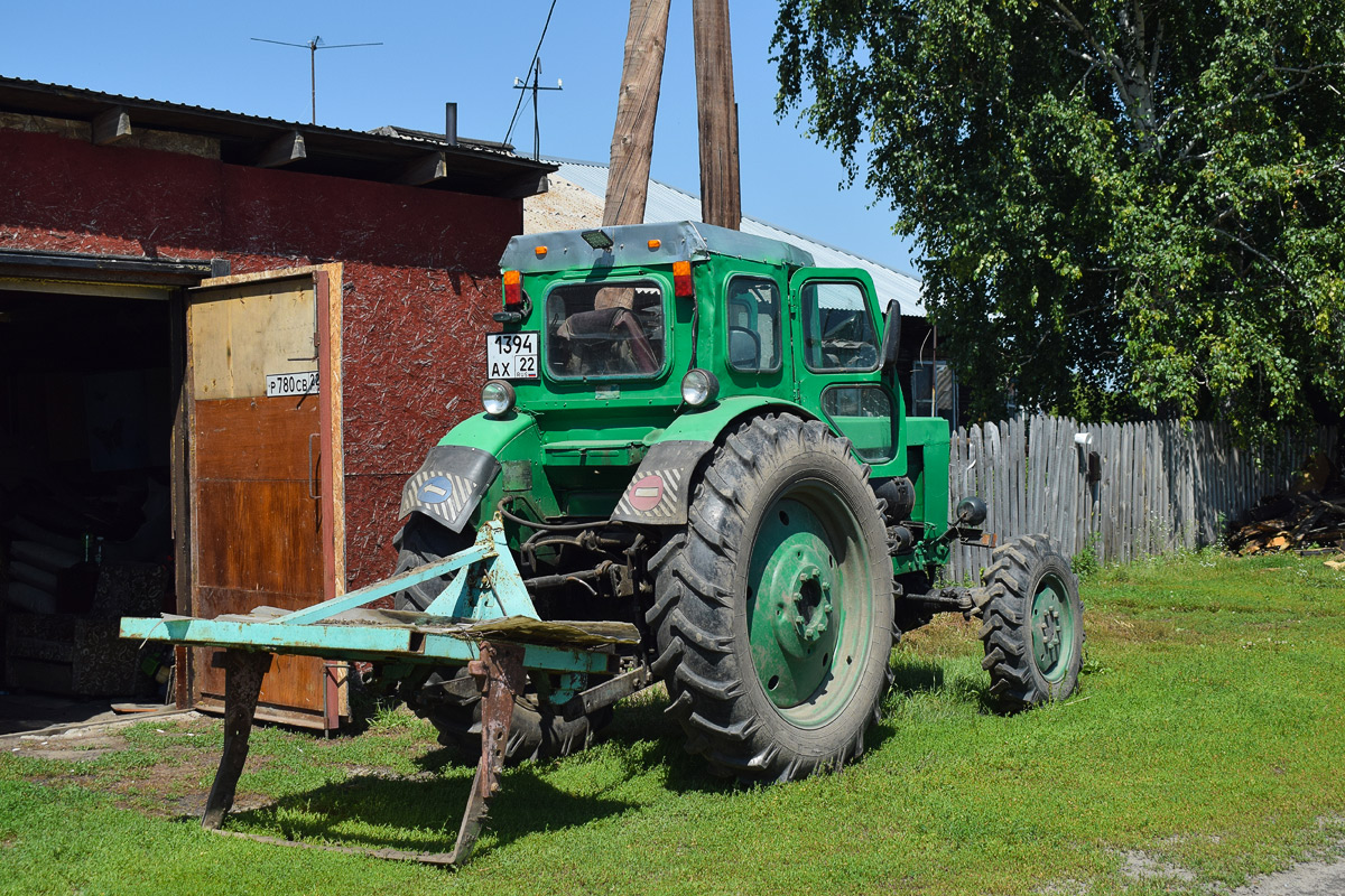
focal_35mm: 46
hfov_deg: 42.3
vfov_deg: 28.9
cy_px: 448
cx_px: 672
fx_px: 1737
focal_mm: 31
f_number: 6.3
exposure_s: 1/1000
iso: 200
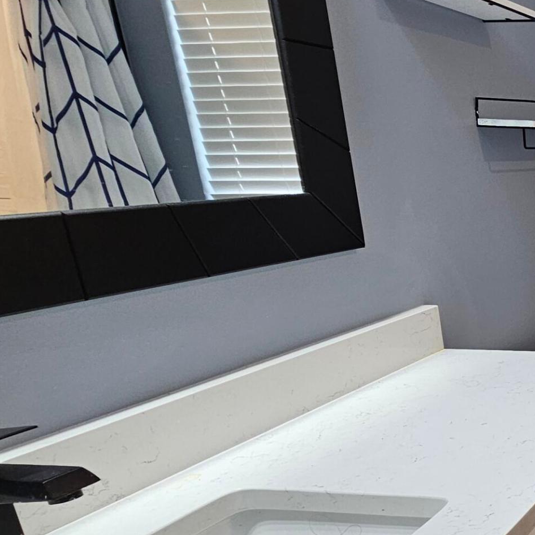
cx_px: 804
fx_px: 612
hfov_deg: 29.0
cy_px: 314
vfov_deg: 47.0
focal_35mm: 35
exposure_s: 1/60
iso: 160
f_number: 2.2
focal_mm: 2.2
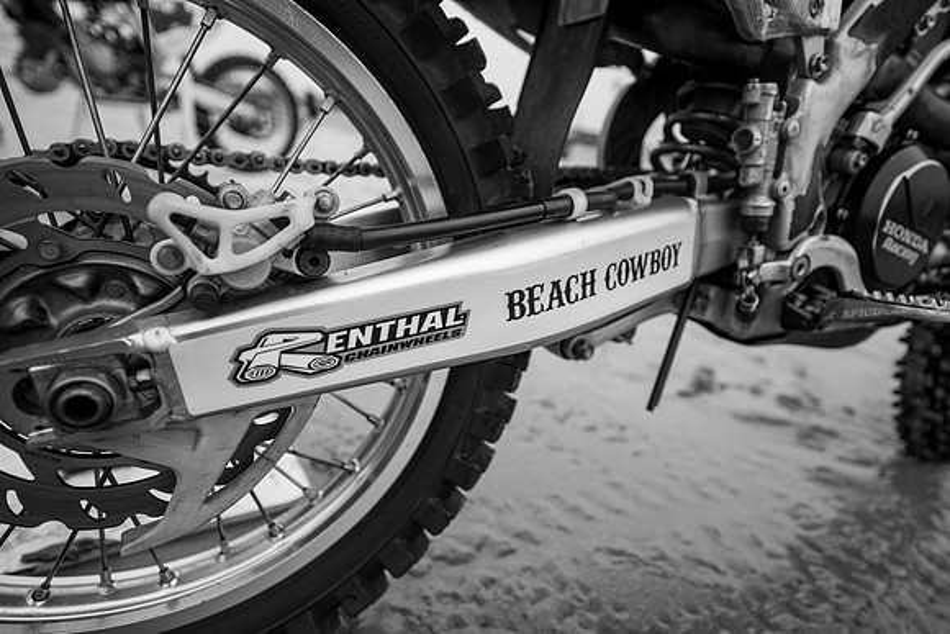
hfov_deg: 84.0
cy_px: 317
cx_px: 475
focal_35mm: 20
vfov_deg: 62.0
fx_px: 528
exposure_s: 1/320
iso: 140
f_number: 2.8
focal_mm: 20
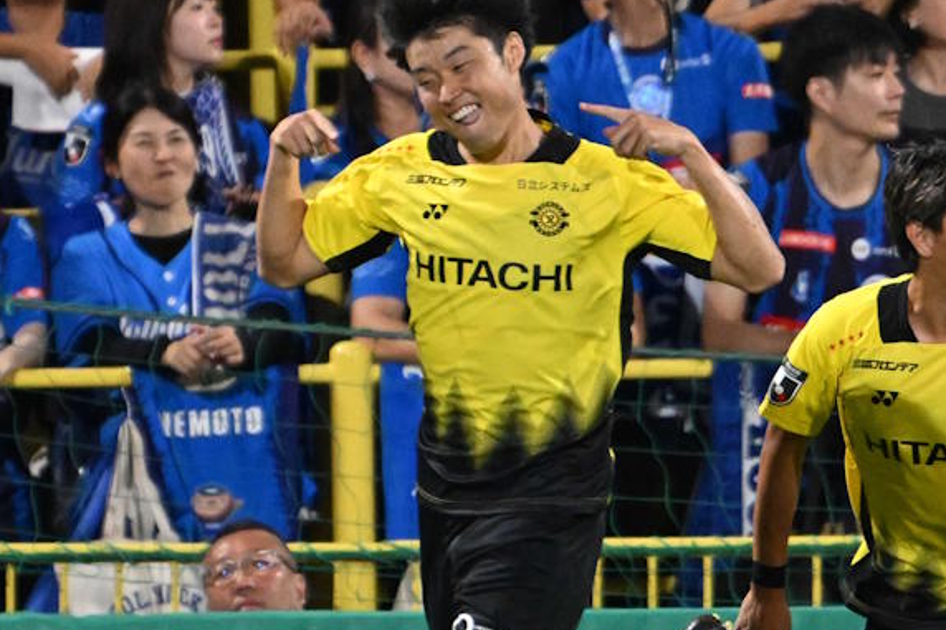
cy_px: 437
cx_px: 690
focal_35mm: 881
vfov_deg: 1.6
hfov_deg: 2.3
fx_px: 23143
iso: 6400
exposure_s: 1/1600
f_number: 4
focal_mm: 560
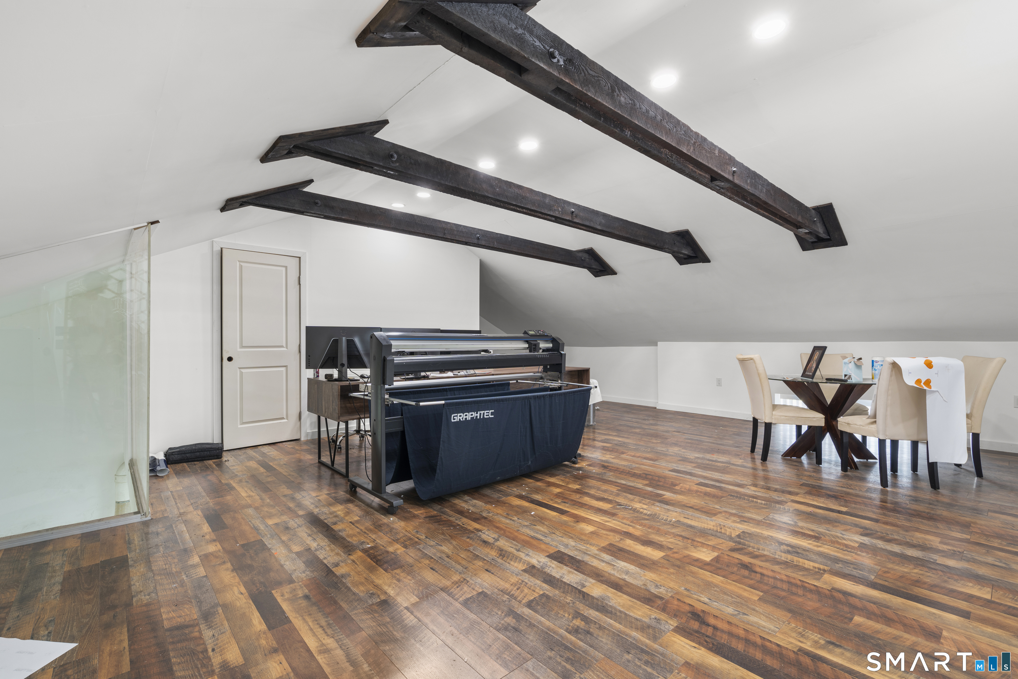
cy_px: 340
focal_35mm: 16
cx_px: 509
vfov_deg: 73.7
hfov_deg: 96.7
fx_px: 452
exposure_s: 1.6
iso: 250
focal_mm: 16
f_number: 9
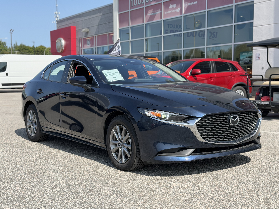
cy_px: 104
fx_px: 387
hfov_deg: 39.7
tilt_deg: -4.4
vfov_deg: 30.3
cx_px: 140
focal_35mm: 48
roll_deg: -1.0
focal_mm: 6.76
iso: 80
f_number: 1.78
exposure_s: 1/3378
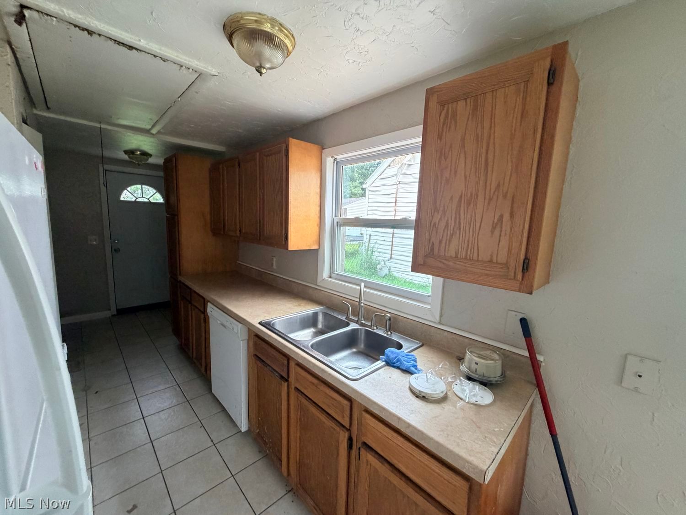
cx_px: 343
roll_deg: -1.1
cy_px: 258
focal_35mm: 14
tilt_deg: -8.4
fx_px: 277
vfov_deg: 85.7
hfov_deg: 102.1
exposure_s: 1/104
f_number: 2.2
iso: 320
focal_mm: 2.22
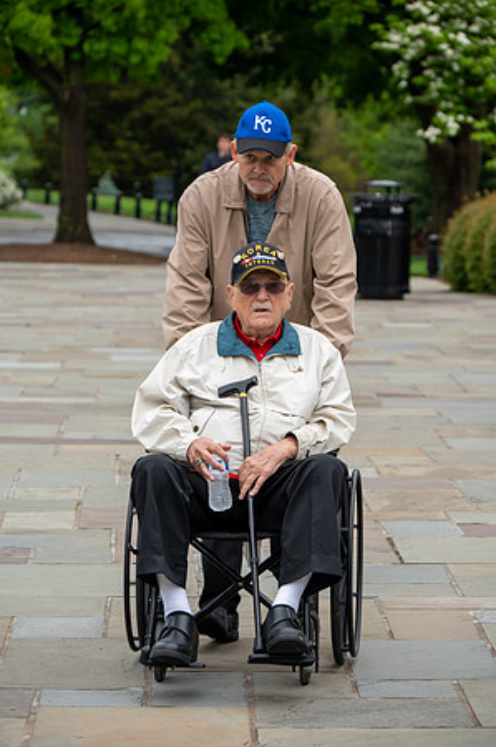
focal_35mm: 150
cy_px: 374
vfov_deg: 13.7
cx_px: 248
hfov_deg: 9.1
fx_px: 3107
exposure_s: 1/100
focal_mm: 150
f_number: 6.3
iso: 140
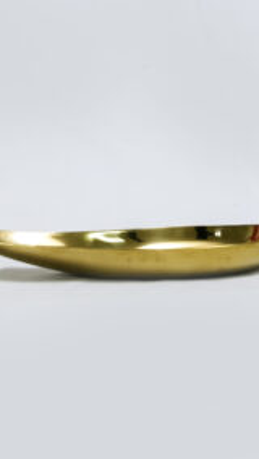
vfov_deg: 19.3
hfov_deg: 10.9
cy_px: 229
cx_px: 115
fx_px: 1354
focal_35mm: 111
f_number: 16
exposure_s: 1/160
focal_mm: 70
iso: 6400
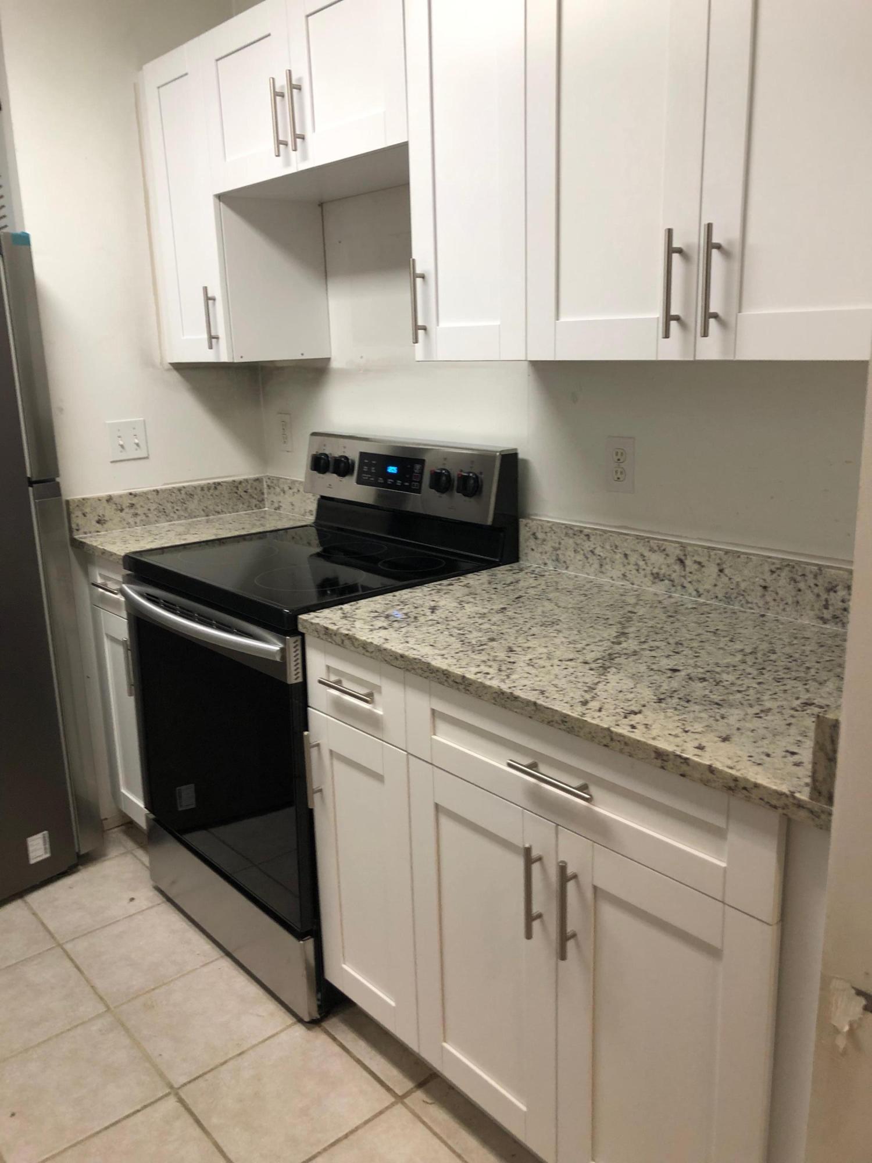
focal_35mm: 28
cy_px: 582
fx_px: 940
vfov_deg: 63.4
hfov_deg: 49.7
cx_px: 436
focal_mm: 3.99
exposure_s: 1/20
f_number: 1.8
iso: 40
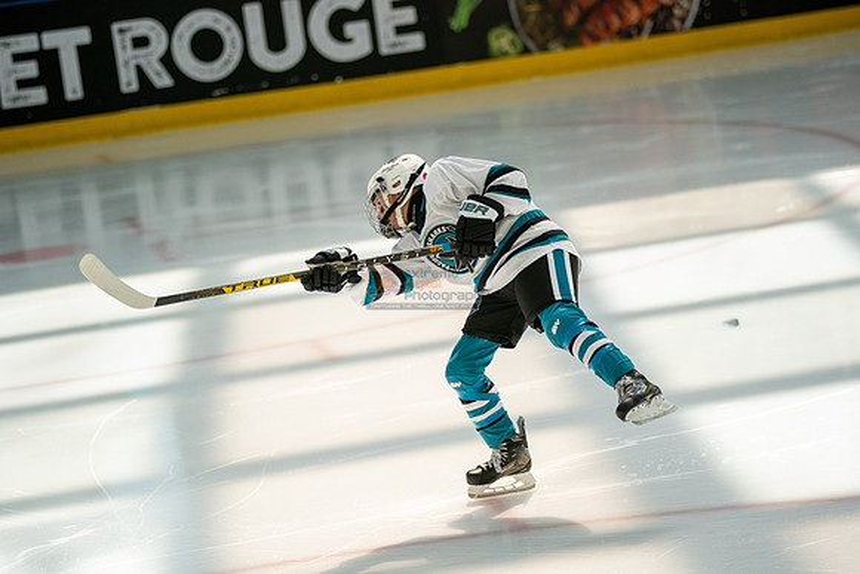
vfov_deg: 9.3
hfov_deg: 13.9
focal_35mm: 148
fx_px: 3536
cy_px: 287
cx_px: 430
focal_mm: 148
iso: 1600
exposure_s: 1/6400
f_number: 2.8
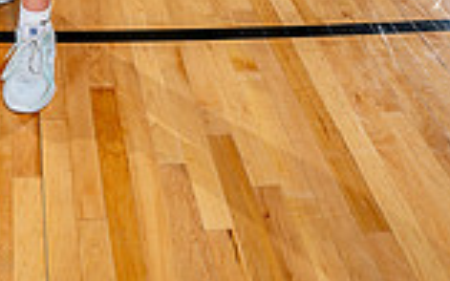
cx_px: 75
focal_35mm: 70
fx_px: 858
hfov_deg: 28.6
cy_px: -353
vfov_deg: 14.1
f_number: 5.6
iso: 200
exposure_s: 1/250
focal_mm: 24
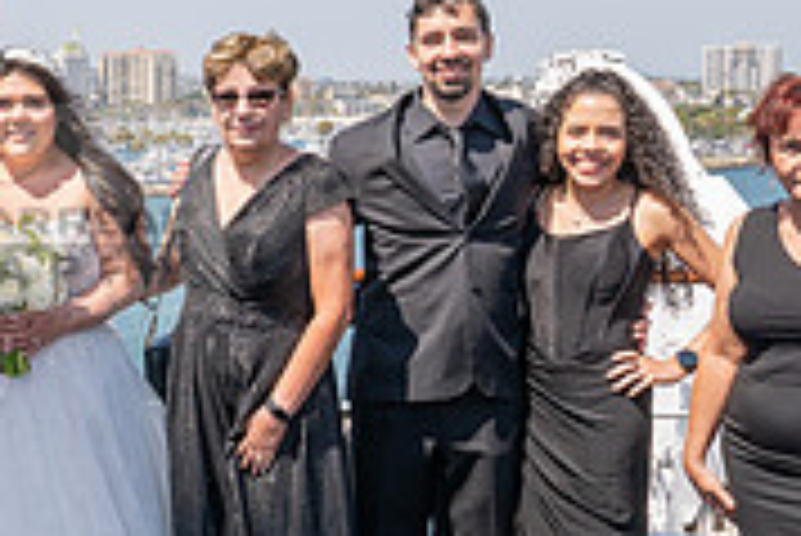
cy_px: 209
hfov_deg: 23.7
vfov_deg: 17.5
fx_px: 1737
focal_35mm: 78
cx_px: -153
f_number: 11
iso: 200
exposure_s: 1/200
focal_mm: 24
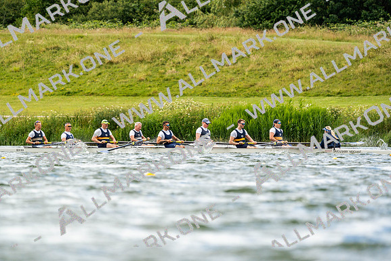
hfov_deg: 5.4
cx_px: 196
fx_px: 4139
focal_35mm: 381
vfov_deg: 3.6
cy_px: 130
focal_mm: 379
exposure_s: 1/2000
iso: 640
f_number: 6.3
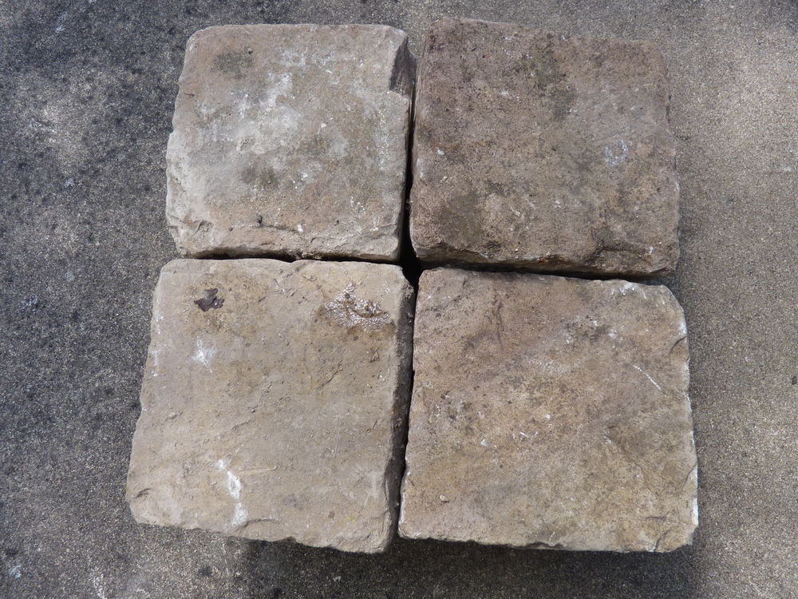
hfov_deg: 65.3
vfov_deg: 51.4
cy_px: 300
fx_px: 622
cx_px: 399
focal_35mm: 27
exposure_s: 1/250
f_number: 4
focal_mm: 4.8
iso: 80
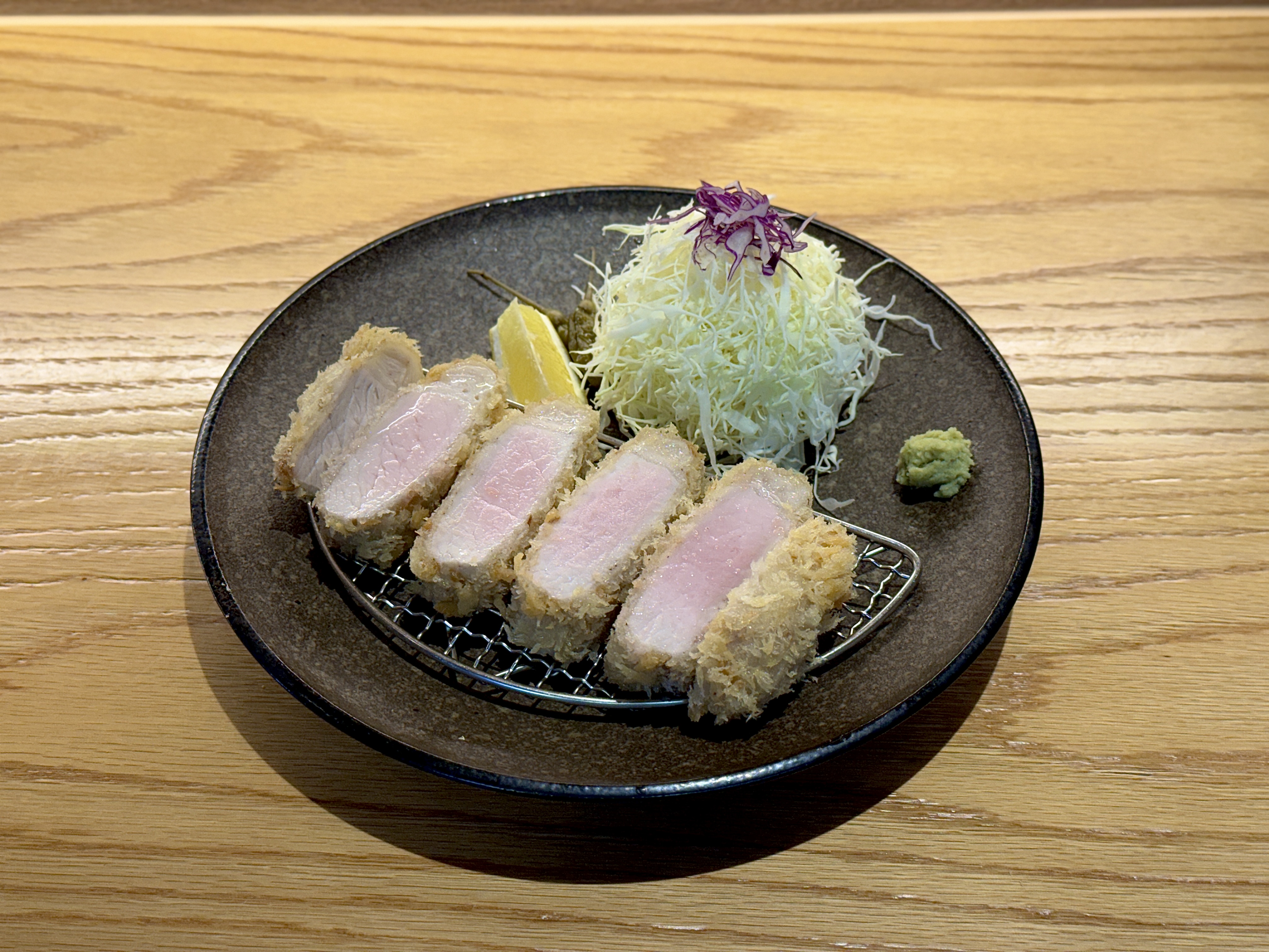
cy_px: 476
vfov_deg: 30.3
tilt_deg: -45.6
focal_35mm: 48
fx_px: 1760
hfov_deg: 39.7
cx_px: 634
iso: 64
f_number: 1.78
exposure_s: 1/157
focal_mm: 6.76
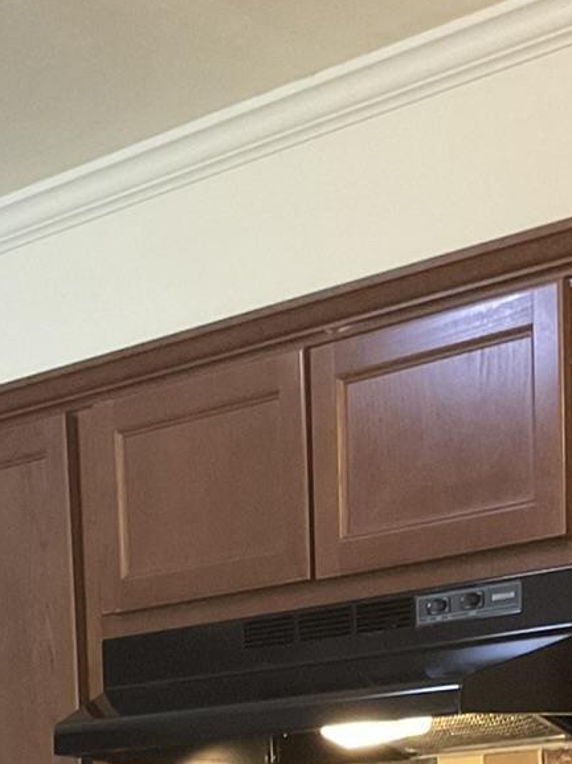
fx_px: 2272
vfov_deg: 17.1
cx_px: 273
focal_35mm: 103
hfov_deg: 14.3
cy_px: 1169
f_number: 1.8
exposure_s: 1/40
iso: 200
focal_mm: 3
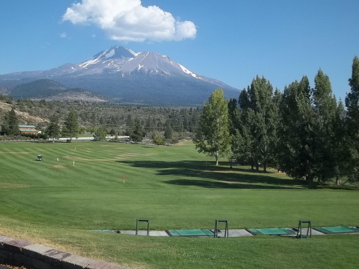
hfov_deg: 42.9
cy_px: 134
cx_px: 180
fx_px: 456
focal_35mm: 44
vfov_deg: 32.9
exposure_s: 1/640
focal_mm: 7.8
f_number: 4.5
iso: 80
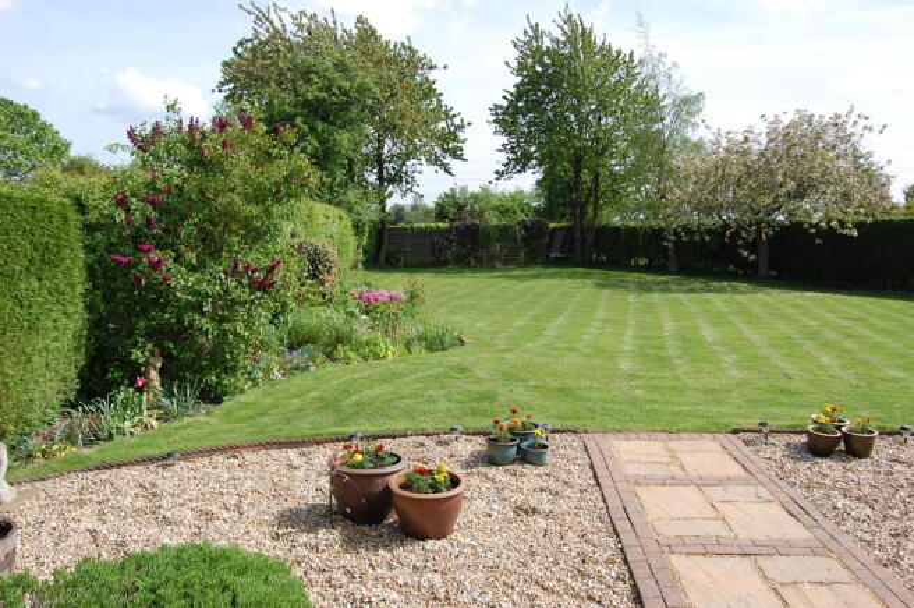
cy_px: 304
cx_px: 457
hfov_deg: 67.4
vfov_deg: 47.8
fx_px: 685
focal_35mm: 27
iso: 200
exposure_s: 1/250
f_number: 8
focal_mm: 18
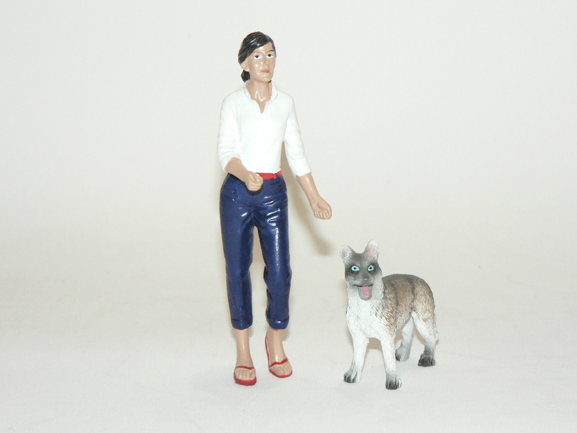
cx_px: 288
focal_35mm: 117
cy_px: 216
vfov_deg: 12.7
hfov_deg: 16.8
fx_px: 1950
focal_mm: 19.5
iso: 400
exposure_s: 1/60
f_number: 3.2
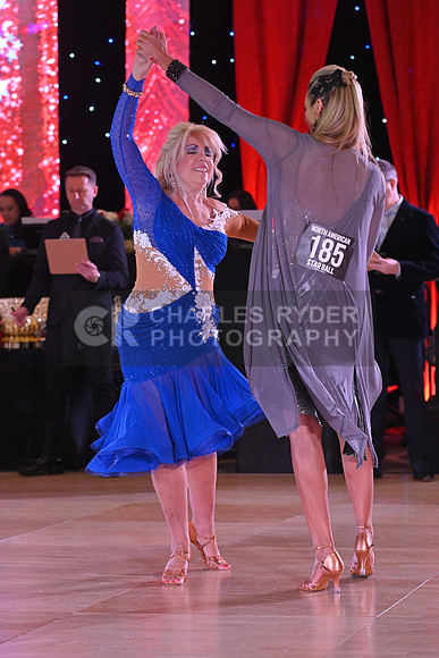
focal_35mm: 120
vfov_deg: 17.1
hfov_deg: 11.4
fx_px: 2194
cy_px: 329
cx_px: 220
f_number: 5
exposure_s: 1/320
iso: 3200
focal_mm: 120
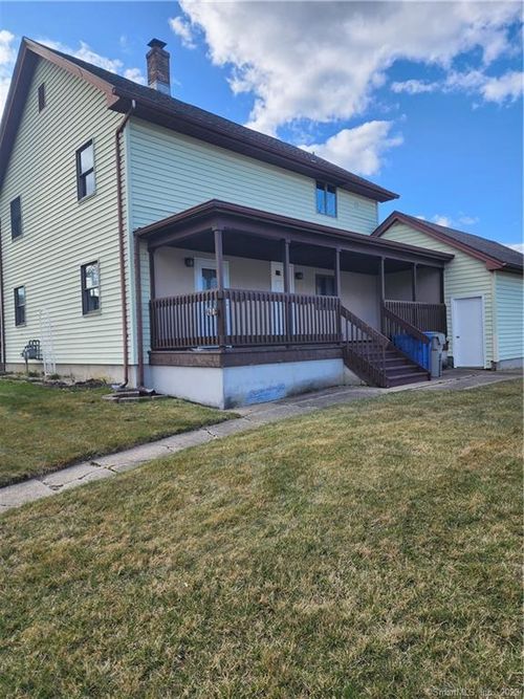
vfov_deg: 73.9
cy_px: 350
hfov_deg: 58.9
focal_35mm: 23
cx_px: 262
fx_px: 464
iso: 12
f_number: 1.8
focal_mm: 6.4
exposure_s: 1/507
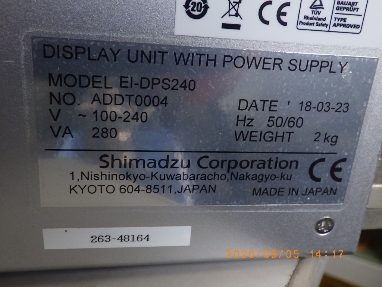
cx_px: 191
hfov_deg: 54.0
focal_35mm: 34
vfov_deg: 41.8
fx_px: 375
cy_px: 144
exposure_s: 1/50
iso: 125
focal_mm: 6.1
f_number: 3.8
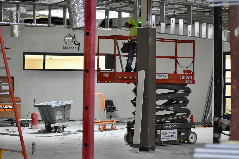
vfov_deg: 16.6
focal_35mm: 82
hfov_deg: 24.6
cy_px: 80
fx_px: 548
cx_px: 120
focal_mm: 55
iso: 4000
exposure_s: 1/60
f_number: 4
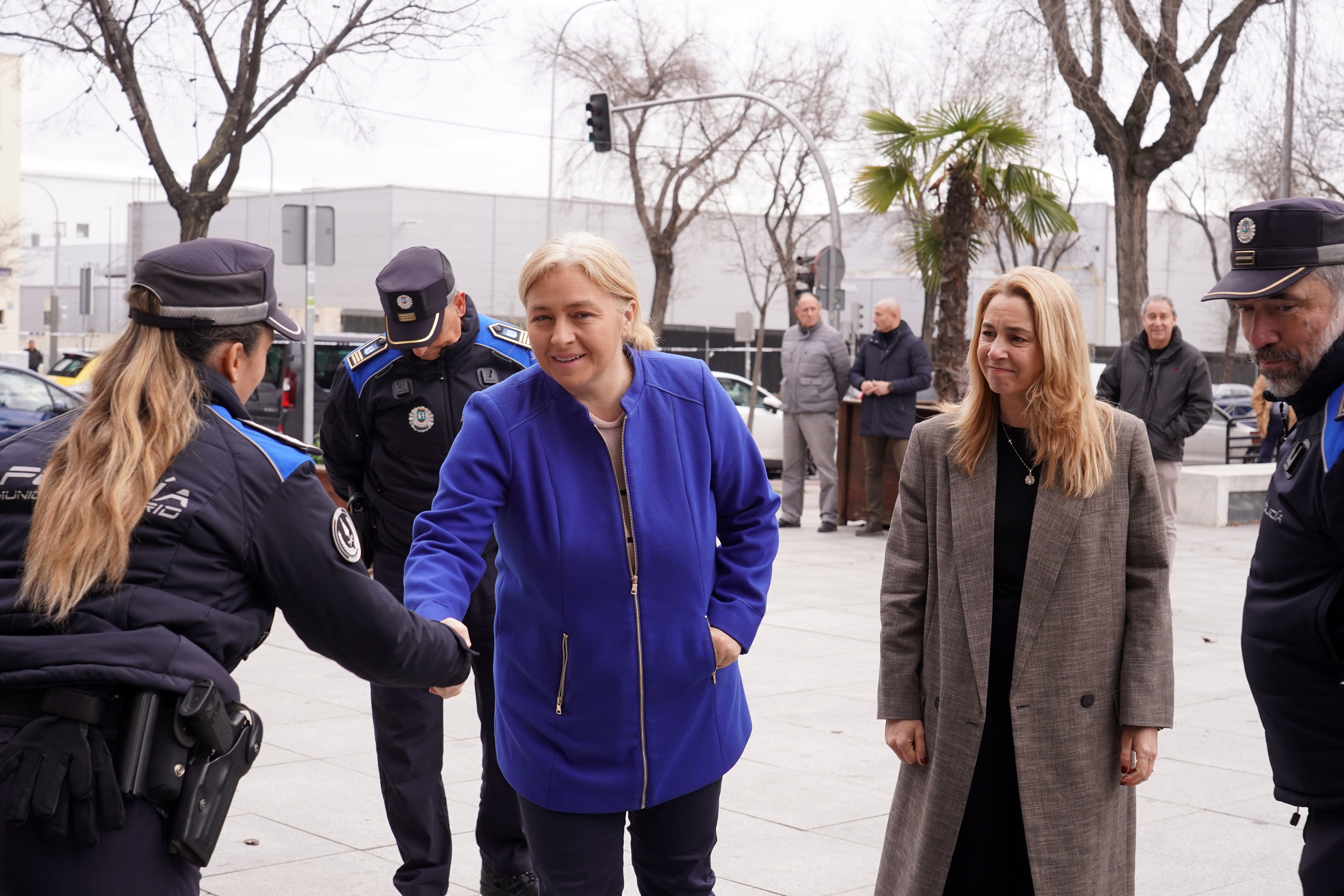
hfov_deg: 35.6
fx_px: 2091
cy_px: 448
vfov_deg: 24.2
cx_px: 672
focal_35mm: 56
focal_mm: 56
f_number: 8
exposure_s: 1/200
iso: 640
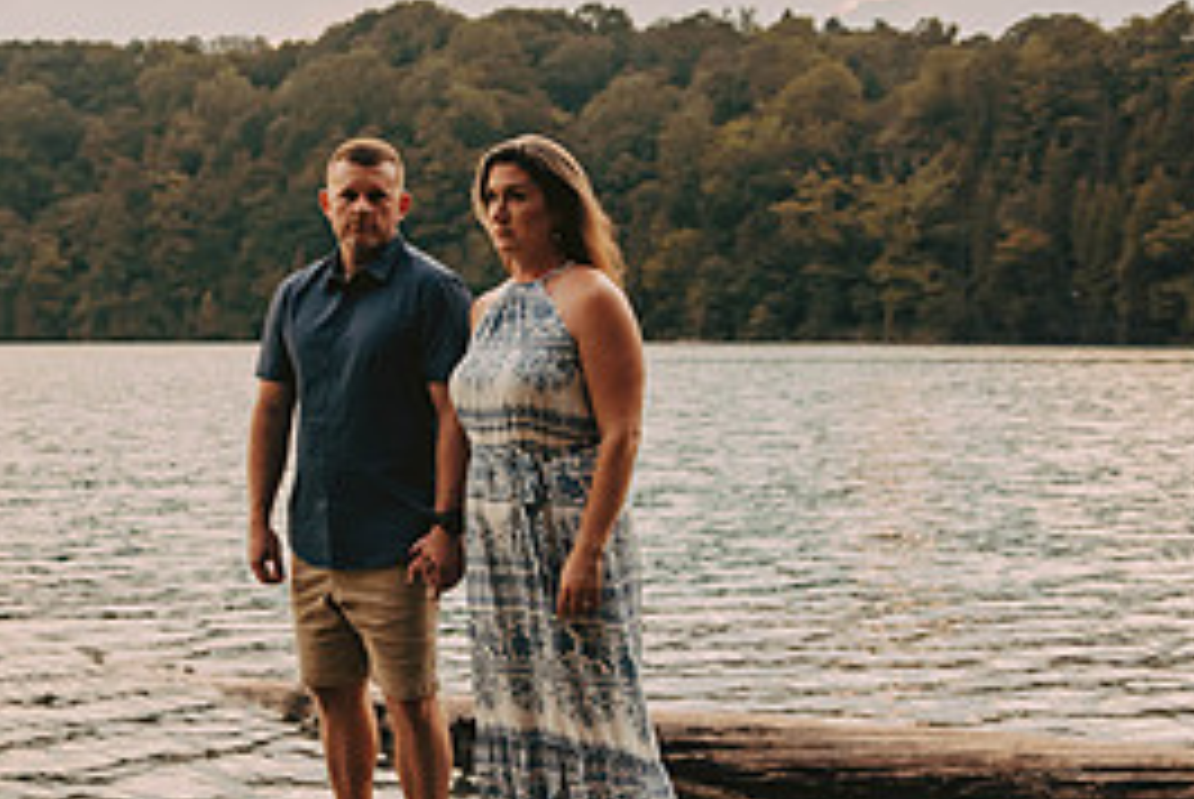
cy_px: 379
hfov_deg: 32.5
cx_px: 364
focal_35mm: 61
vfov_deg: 22.3
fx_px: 2025
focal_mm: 28
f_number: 2.8
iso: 640
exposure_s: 1/2000
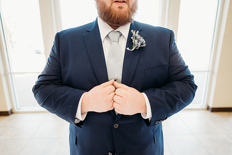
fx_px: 155
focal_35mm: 24
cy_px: 78
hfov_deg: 73.7
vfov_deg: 53.2
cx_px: 116
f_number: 1.8
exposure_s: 1/160
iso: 800
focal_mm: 24
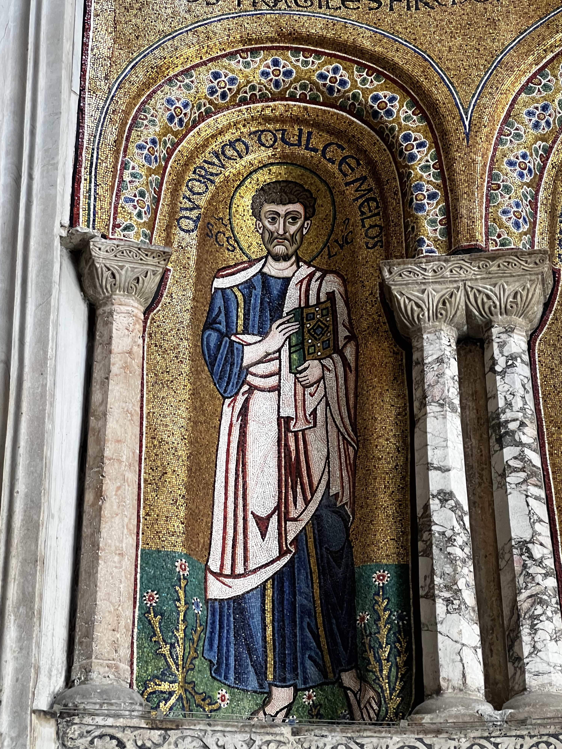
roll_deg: +0.8
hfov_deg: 18.9
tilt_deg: +28.9
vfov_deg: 25.0
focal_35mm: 78
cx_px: 280
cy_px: 376
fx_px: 1688
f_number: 2.8
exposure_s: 1/50
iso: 640
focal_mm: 9
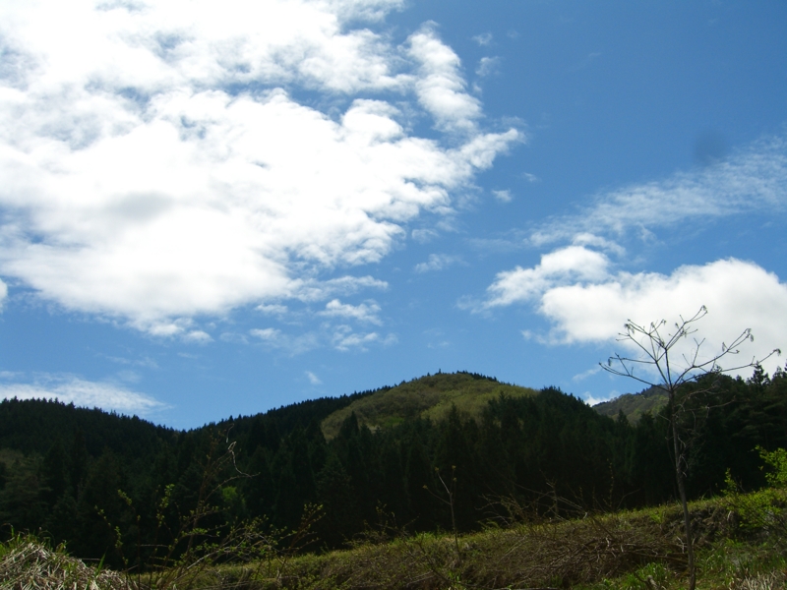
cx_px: 394
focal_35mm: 38
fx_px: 864
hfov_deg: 49.0
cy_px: 295
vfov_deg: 37.7
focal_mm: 7.9
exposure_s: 1/400
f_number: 8
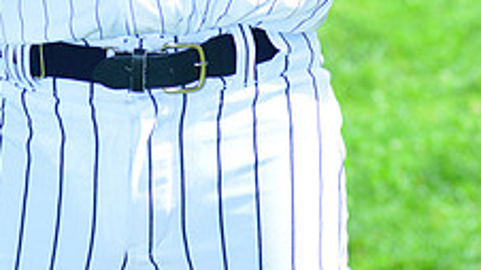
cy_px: -285
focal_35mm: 390
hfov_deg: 5.5
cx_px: 169
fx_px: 4973
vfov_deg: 3.1
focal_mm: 145
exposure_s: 1/200
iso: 200
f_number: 8
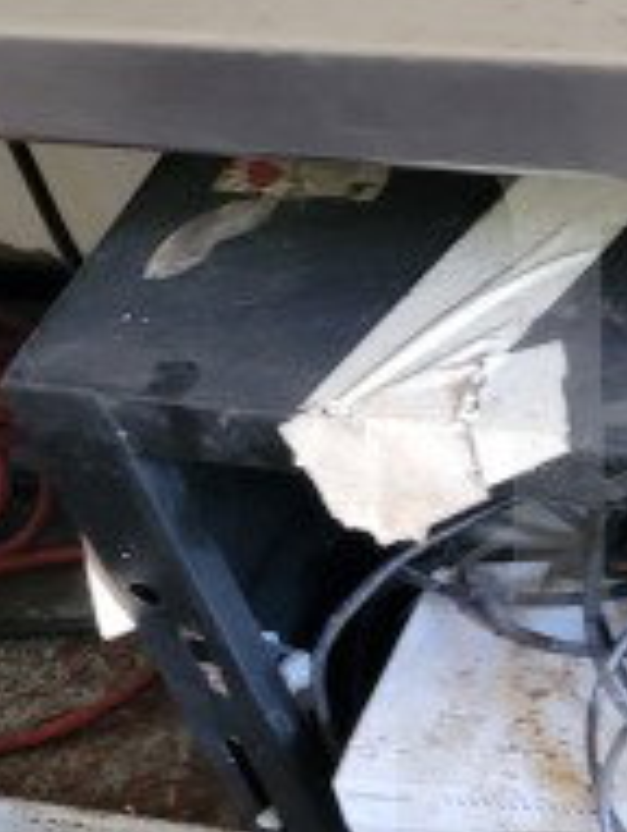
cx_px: 884
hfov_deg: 13.8
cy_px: 521
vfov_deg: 19.2
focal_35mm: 102
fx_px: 2455
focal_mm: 6.7
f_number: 1.8
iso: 500
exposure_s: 1/30
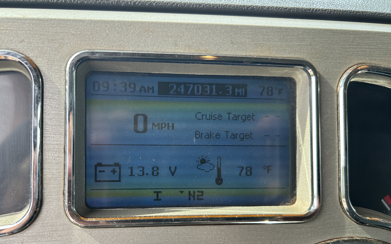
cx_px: 181
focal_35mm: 30
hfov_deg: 62.8
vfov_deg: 41.4
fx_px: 320
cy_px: 158
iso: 50
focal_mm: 5.7
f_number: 1.5
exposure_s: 1/359
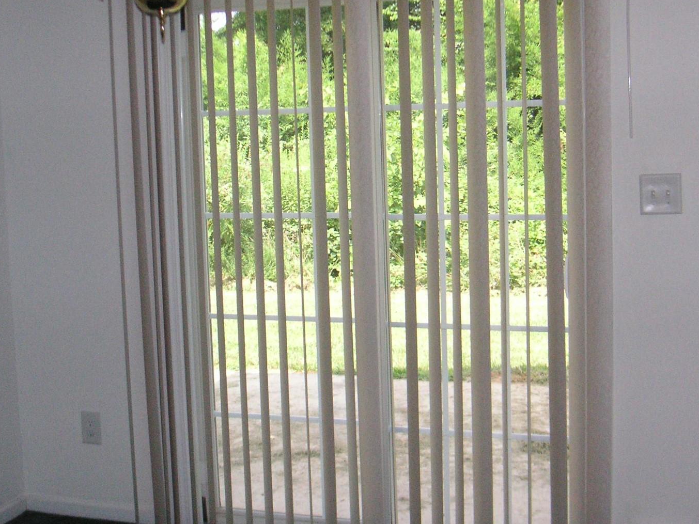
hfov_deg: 34.3
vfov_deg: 26.1
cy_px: 237
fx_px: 1131
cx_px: 318
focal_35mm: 56
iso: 160
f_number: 2.8
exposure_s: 1/750
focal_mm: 6.1
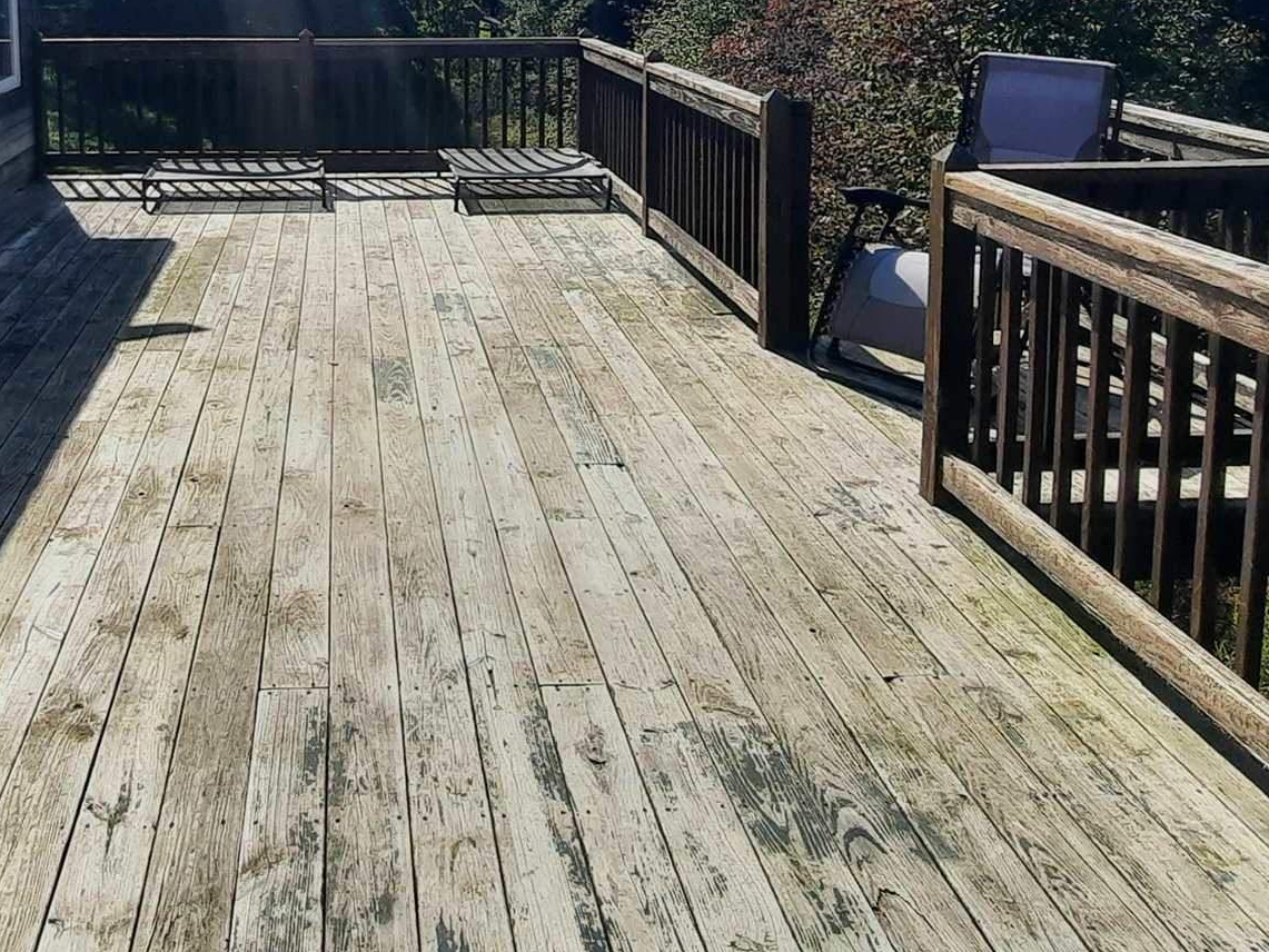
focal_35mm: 35
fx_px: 1283
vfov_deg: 38.3
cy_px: 118
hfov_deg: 51.3
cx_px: 388
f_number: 2.2
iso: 40
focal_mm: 1.74
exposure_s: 1/2703
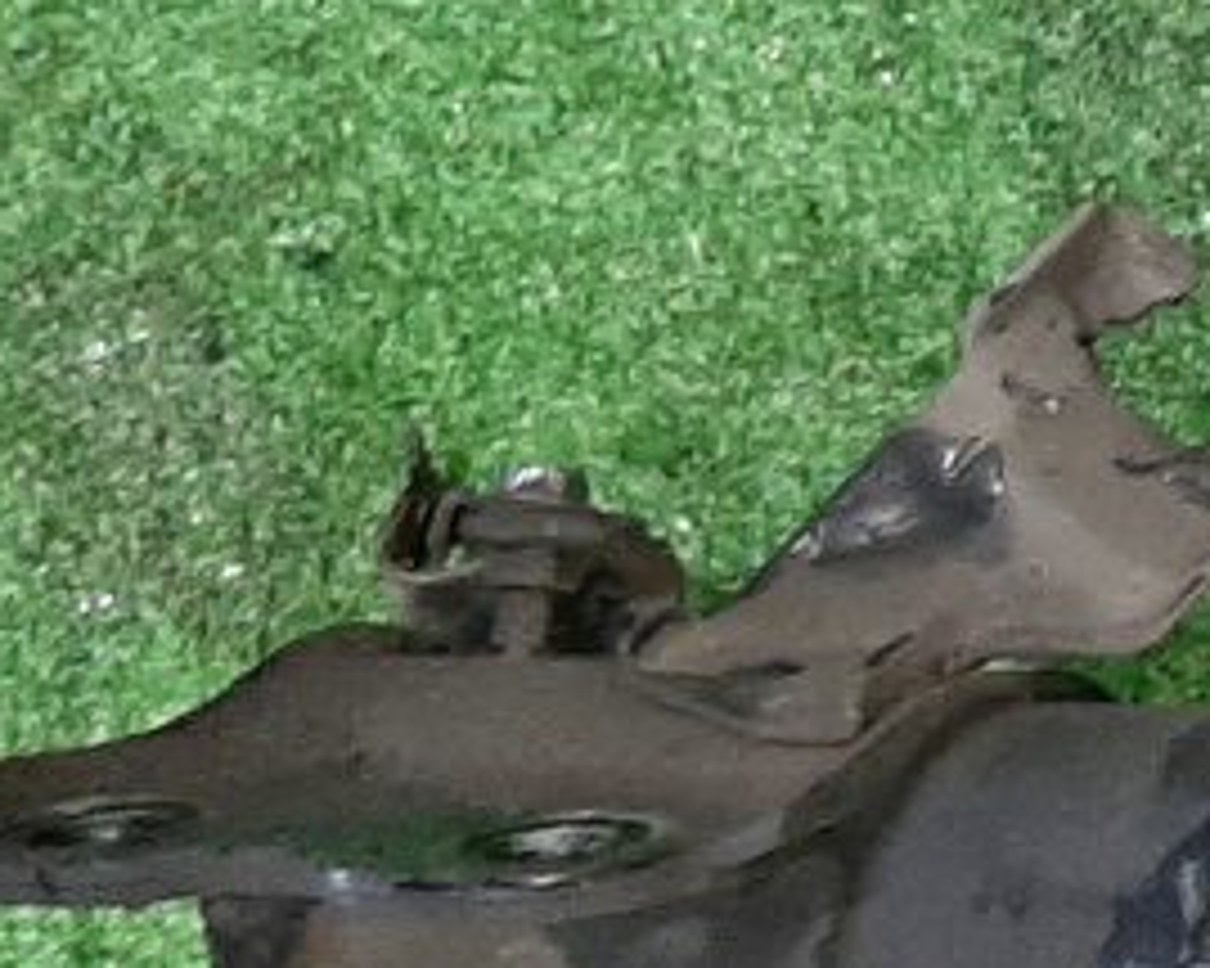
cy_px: 576
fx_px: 4869
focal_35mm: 136
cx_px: 2465
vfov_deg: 11.3
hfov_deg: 12.4
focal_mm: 3.93
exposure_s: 1/50
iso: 238
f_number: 1.7
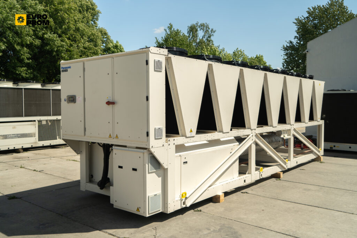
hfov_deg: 57.2
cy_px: 119
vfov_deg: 40.0
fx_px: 327
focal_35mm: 33
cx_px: 178
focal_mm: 33
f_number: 4
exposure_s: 1/125
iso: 100
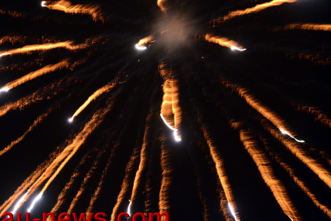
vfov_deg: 7.7
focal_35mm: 178
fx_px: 1636
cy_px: 85
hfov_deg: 11.5
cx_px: 122
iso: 6400
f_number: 5.6
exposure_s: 1/4
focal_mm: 135
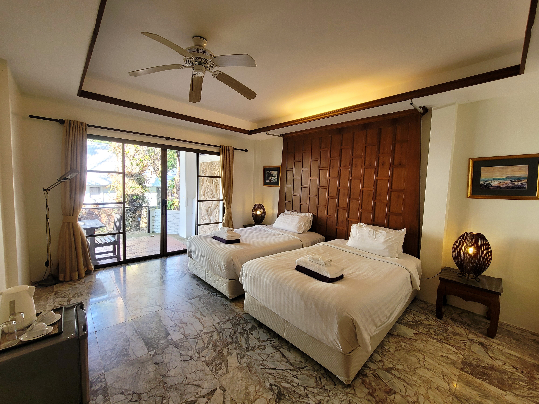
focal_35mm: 13
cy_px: 202
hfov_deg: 106.2
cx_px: 270
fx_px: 202
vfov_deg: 89.9
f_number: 2.2
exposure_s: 1/50
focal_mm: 2.2
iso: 100
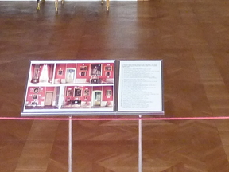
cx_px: 148
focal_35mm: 104
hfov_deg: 18.9
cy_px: -186
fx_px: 688
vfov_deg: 12.4
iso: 320
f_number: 3.3
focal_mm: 4.1
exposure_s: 1/30
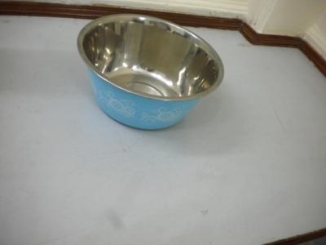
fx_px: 330
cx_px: 163
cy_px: 122
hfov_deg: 52.6
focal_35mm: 35
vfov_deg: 40.7
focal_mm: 6.3
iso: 400
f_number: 3.1
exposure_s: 1/34.7
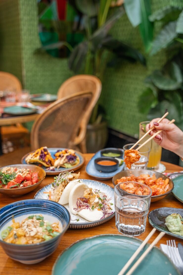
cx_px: 92
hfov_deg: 36.6
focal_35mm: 36
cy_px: 138
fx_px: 277
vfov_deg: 52.8
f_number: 2.8
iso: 320
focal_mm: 36.3
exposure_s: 1/40
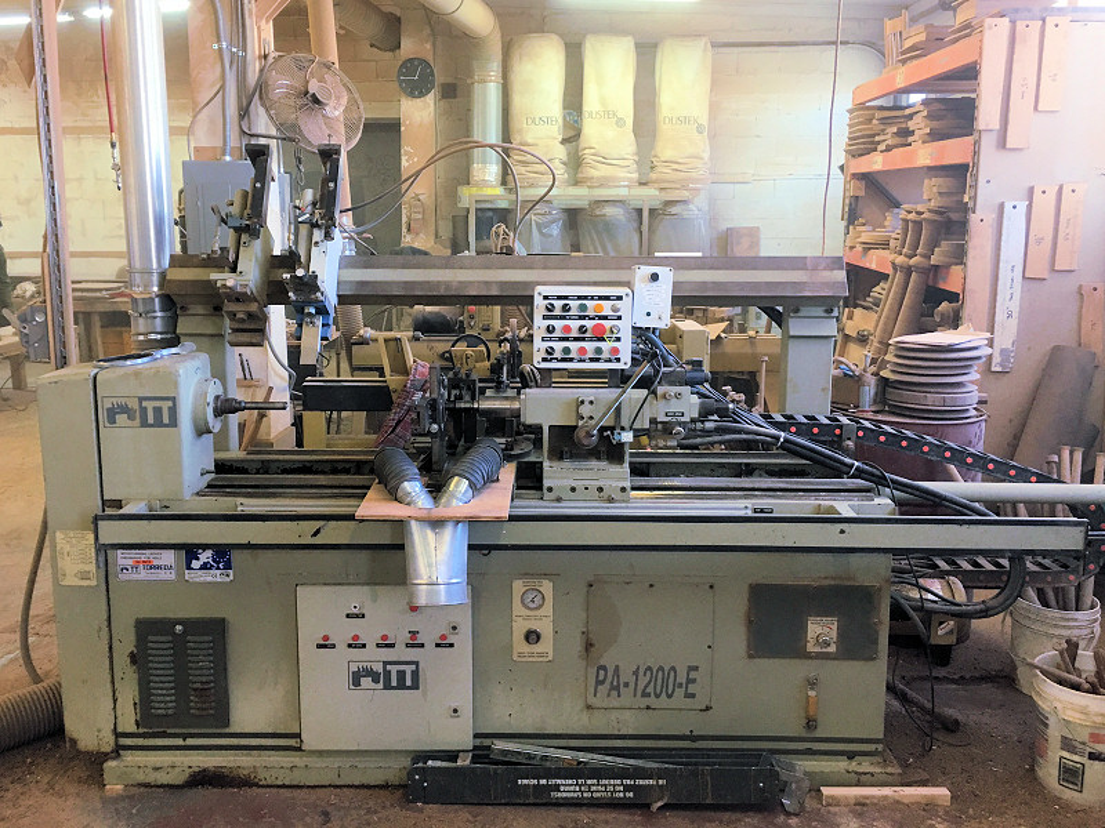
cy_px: 414
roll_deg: +0.2
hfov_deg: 61.7
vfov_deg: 48.2
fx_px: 926
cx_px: 552
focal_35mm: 29
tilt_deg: -7.8
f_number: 2.2
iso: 40
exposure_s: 1/15
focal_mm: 4.15
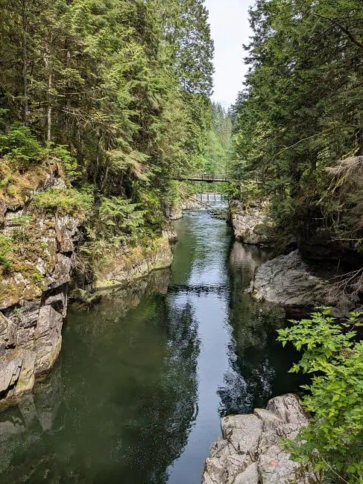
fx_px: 378
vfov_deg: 65.3
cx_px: 182
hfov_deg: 51.3
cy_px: 242
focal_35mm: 27
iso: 48
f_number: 1.7
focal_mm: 4.4
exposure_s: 1/1560
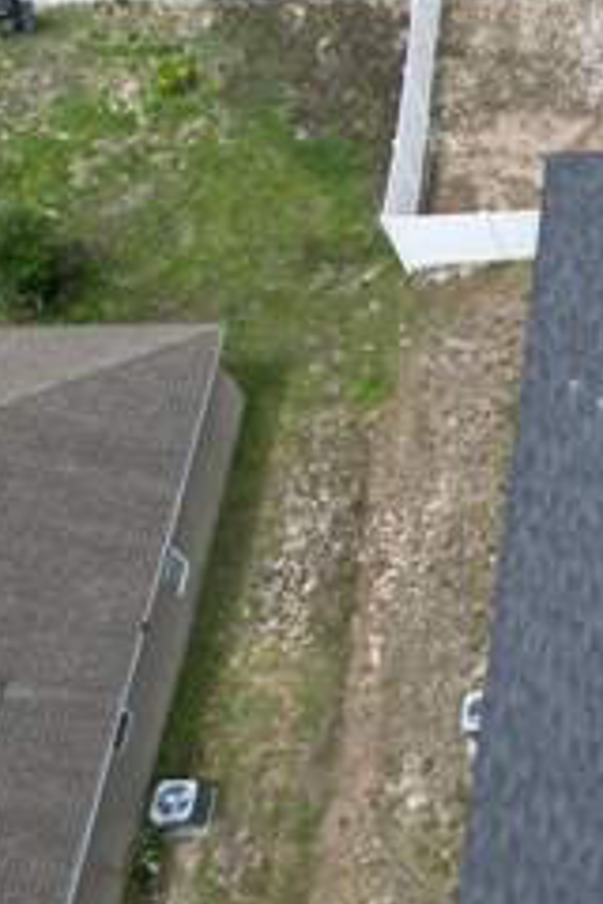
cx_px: 822
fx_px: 1256
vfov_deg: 39.5
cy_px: 516
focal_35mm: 50
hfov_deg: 23.3
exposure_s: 1/2500
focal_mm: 6.72
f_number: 1.7
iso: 130
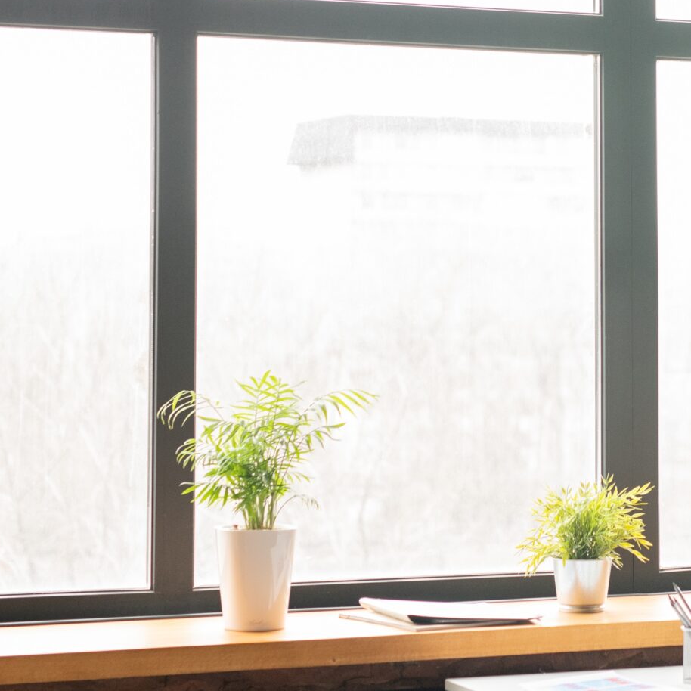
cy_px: 163
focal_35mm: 119
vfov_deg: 14.6
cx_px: 641
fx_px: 2688
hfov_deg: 14.5
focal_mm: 50
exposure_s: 1/125
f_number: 2.8
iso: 800
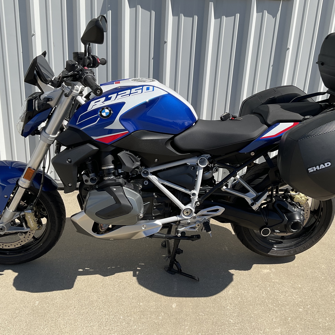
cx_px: 183
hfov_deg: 47.2
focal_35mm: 35
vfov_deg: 47.2
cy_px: 164
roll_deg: -3.6
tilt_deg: -20.1
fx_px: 383
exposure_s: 1/1984
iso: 16
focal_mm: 3
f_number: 1.8
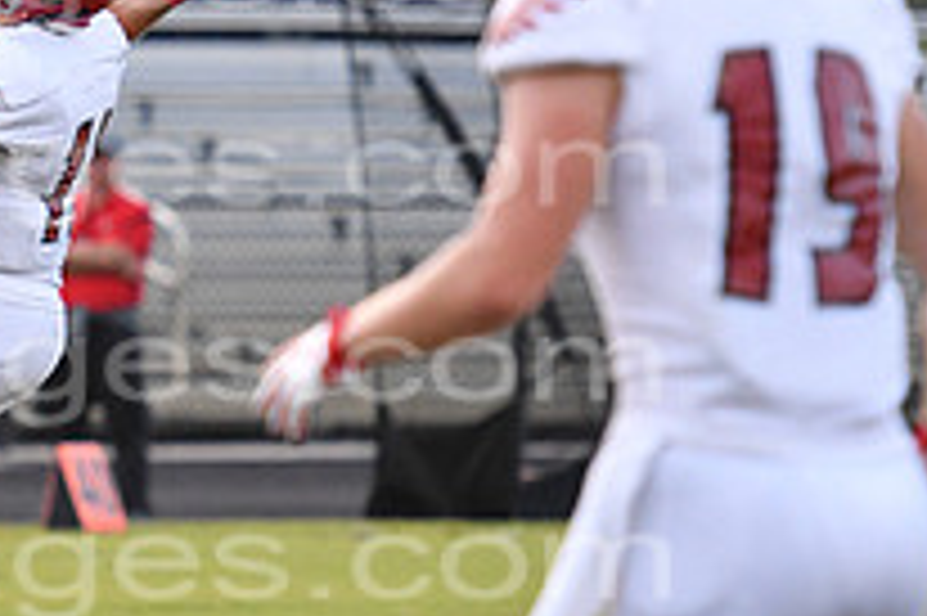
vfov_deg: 2.1
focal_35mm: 655
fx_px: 16863
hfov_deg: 3.1
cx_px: -346
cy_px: 272
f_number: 3.2
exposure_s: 1/1250
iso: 1600
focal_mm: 155
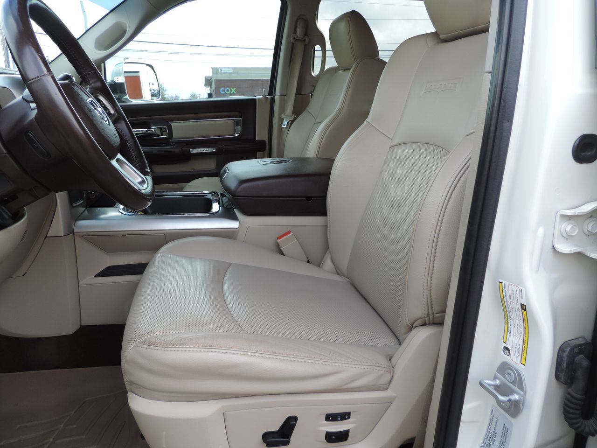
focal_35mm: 24
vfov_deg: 56.8
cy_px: 224
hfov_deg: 71.6
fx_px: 414
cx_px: 298
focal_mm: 4.3
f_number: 3
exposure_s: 1/100
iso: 80
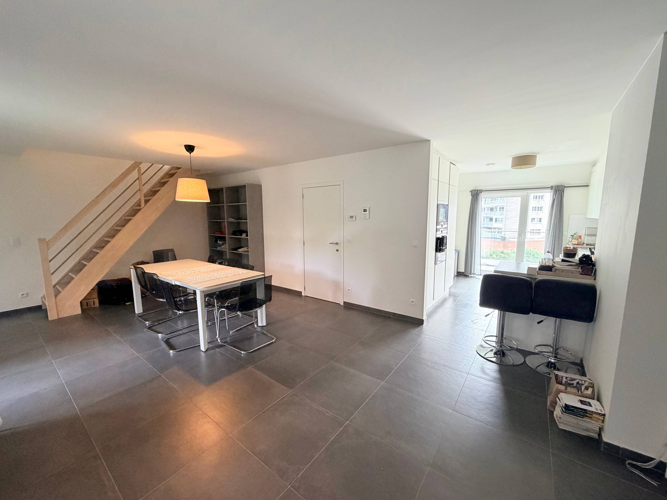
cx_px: 334
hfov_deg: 102.1
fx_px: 270
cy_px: 250
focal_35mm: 14
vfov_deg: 85.7
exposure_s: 1/100
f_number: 2.2
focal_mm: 2.22
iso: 320
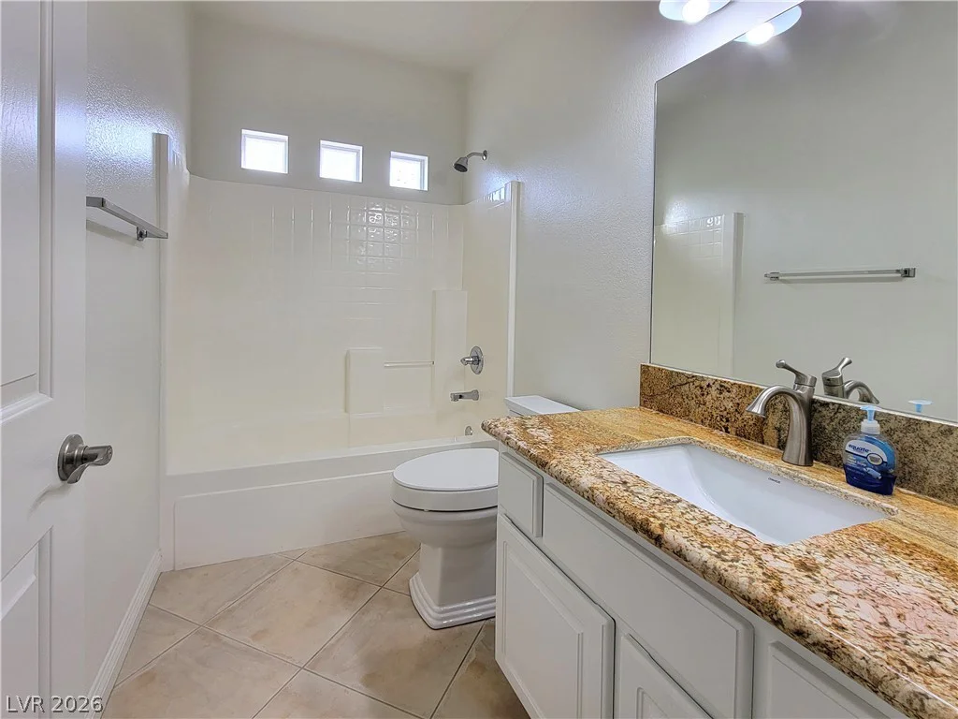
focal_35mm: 13
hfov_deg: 106.2
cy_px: 360
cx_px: 479
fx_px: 360
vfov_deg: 89.9
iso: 64
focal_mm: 2.2
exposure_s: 1/120
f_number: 2.2
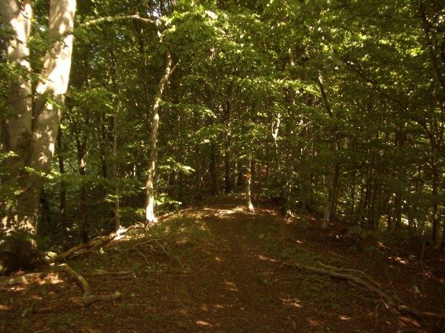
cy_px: 166
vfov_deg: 40.7
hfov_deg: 52.6
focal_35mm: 35
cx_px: 222
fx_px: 450
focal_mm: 5.8
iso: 100
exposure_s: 1/60
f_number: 2.6
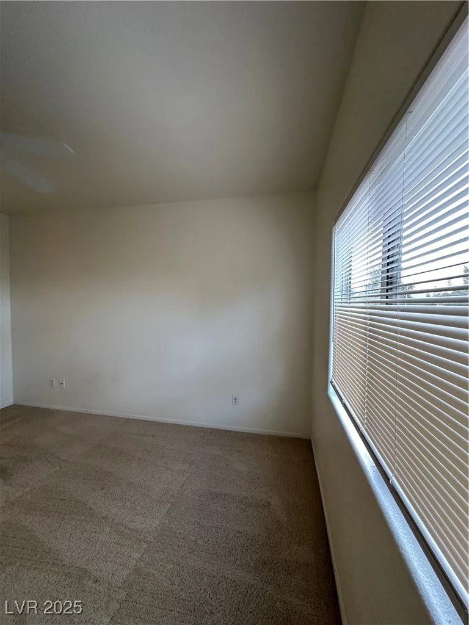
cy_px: 312
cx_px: 234
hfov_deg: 85.7
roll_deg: -0.5
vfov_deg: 102.1
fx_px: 253
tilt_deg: -1.8
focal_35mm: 14
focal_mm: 2.22
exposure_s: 1/83
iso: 320
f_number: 2.2
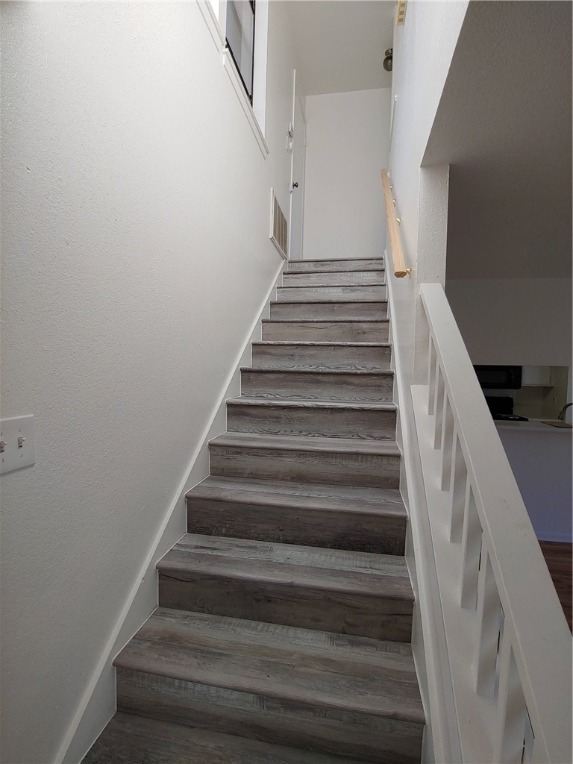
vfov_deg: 94.5
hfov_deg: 78.1
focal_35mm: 16
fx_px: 353
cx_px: 286
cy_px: 382
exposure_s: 1/120
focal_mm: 2.18
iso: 50
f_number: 1.9
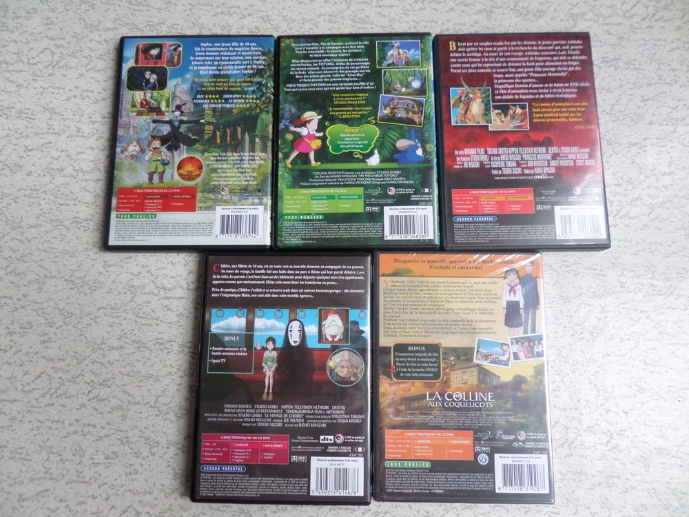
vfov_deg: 56.8
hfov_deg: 71.6
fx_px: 478
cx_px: 344
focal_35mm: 24
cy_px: 258
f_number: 3.1
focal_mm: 4.3
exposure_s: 1/20
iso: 200
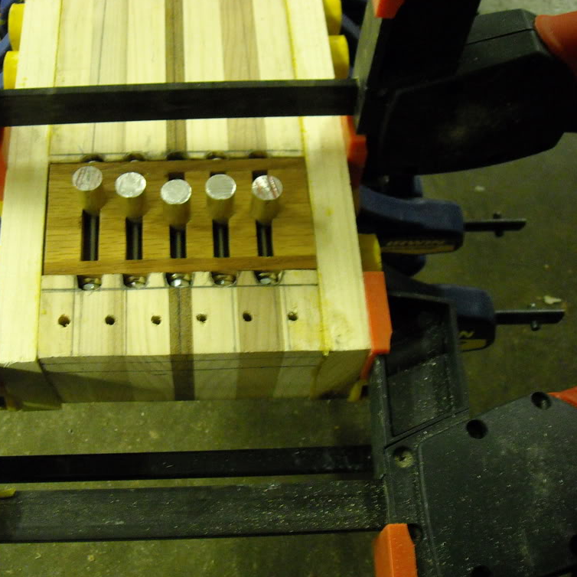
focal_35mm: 42
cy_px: 284
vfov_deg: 40.0
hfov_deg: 39.5
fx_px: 792
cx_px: 187
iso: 455
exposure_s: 1/8
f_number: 2.8
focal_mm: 5.7
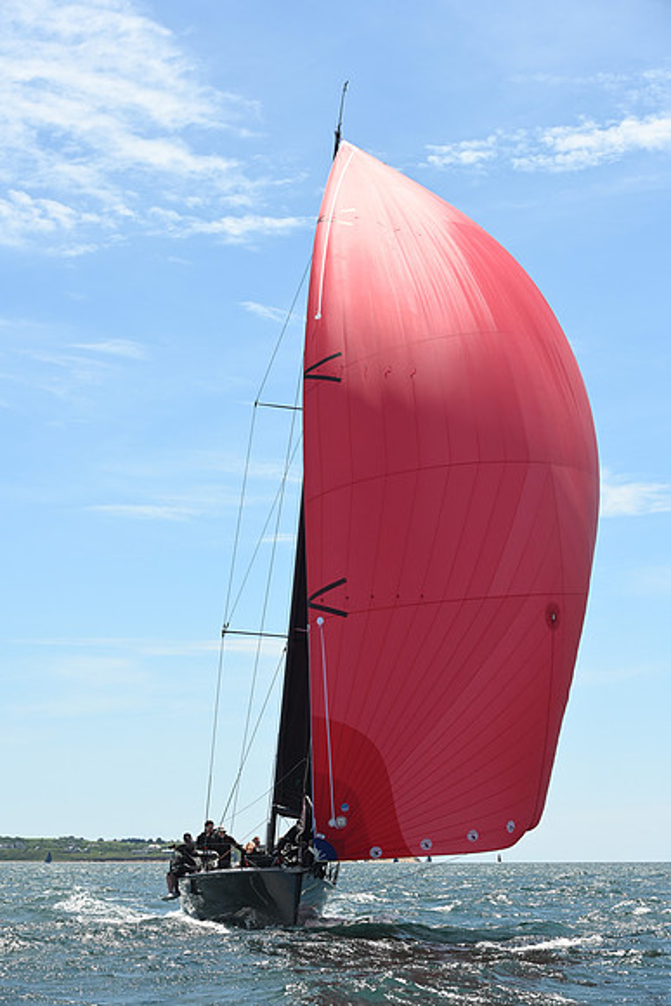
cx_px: 336
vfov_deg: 28.8
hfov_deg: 19.5
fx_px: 1956
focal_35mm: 70
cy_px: 503
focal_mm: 70
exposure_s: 1/1000
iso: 320
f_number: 7.1
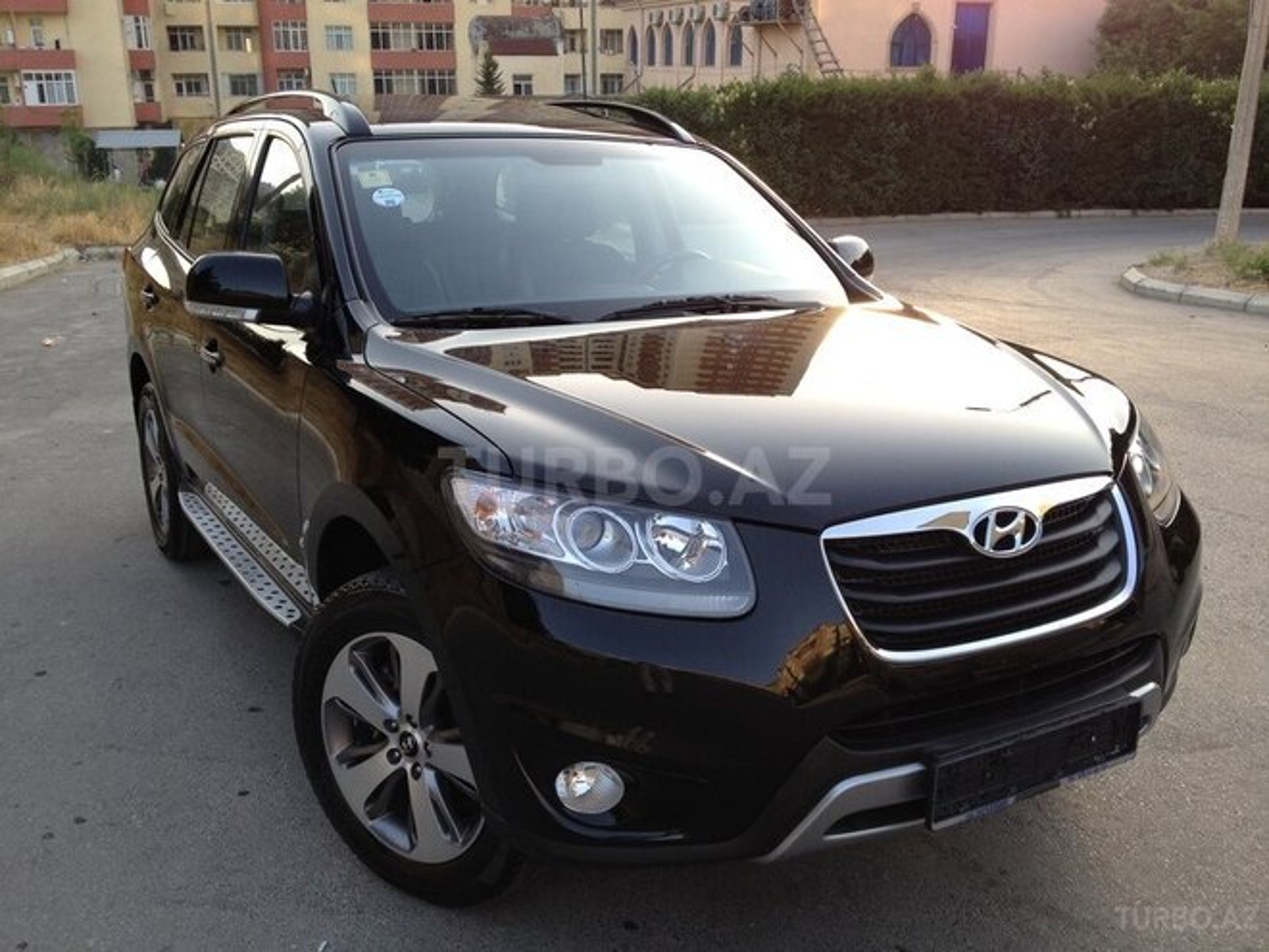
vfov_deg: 40.7
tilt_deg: -18.9
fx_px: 1283
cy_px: 476
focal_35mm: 35
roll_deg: -0.7
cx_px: 634
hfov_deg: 52.6
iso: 50
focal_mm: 4.28
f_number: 2.4
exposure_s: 1/145
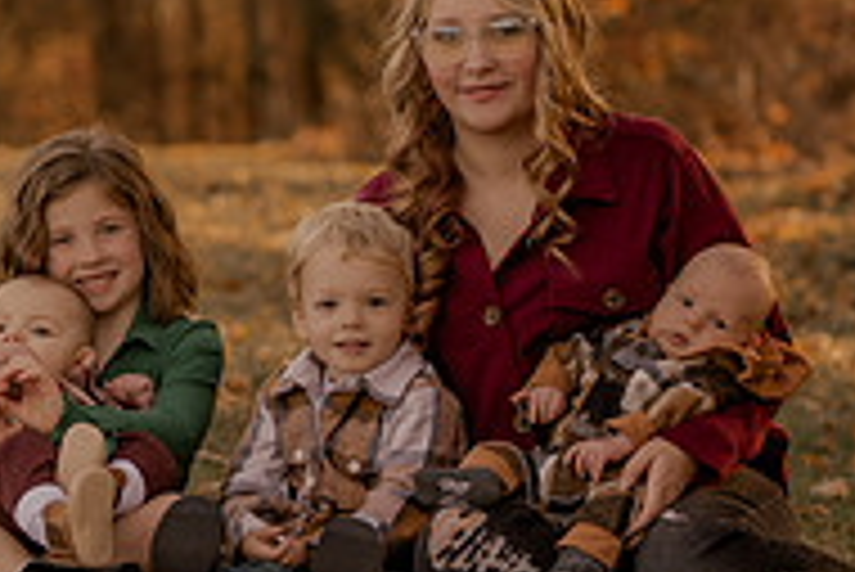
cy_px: 417
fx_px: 6940
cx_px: 338
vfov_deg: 4.7
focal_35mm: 292
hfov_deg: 7.0
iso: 200
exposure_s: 1/320
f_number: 2.8
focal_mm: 85
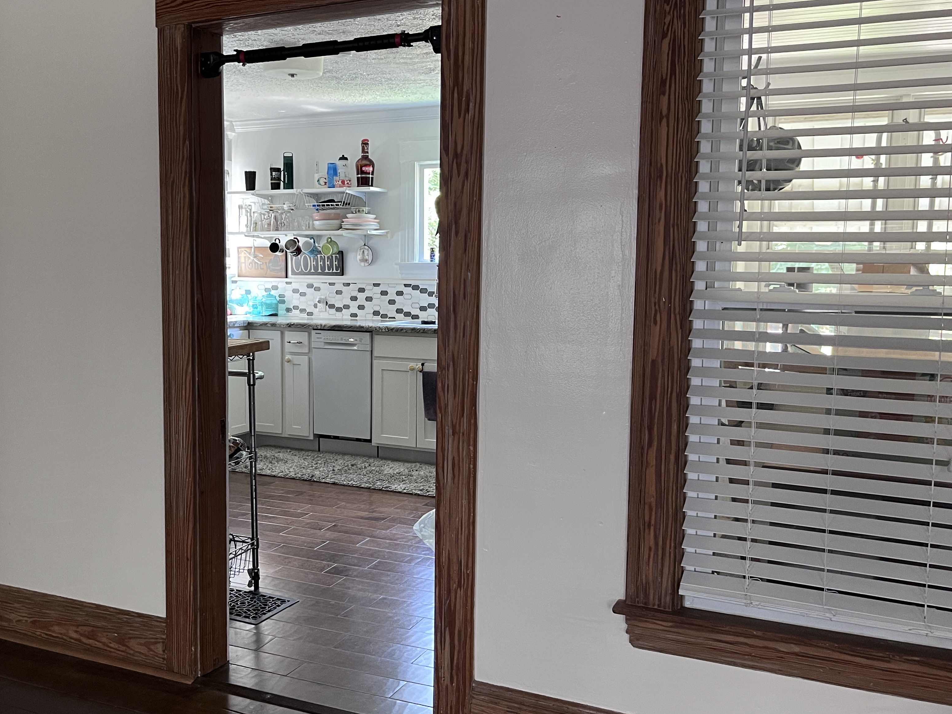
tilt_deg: -5.5
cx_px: 429
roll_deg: -0.6
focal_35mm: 34
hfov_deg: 53.9
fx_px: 935
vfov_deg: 41.8
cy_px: 353
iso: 320
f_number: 1.6
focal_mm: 5.1
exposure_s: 1/60
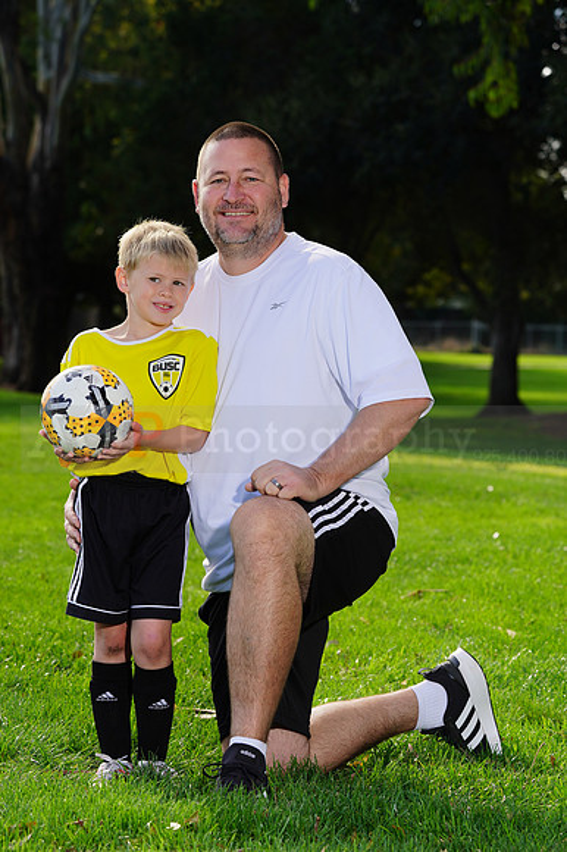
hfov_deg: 10.7
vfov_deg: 16.0
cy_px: 426
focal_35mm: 128
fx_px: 3027
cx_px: 284
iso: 125
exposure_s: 1/200
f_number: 8
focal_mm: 128
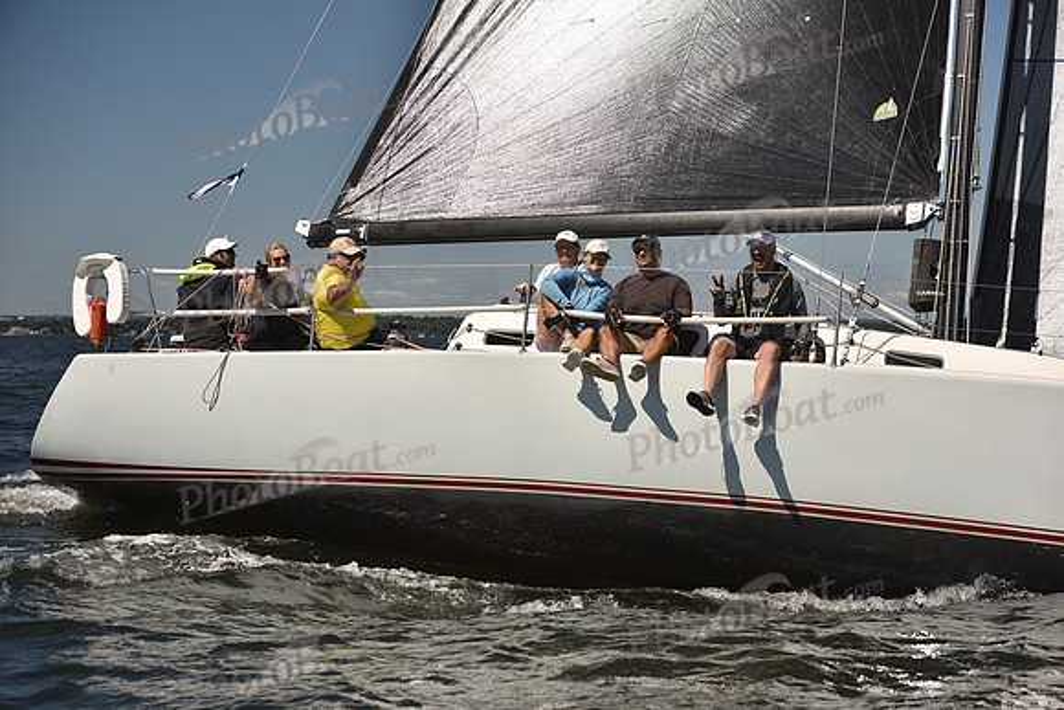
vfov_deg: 19.5
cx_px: 532
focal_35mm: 70
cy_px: 355
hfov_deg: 28.8
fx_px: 2069
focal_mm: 70
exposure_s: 1/1600
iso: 250
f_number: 4.5
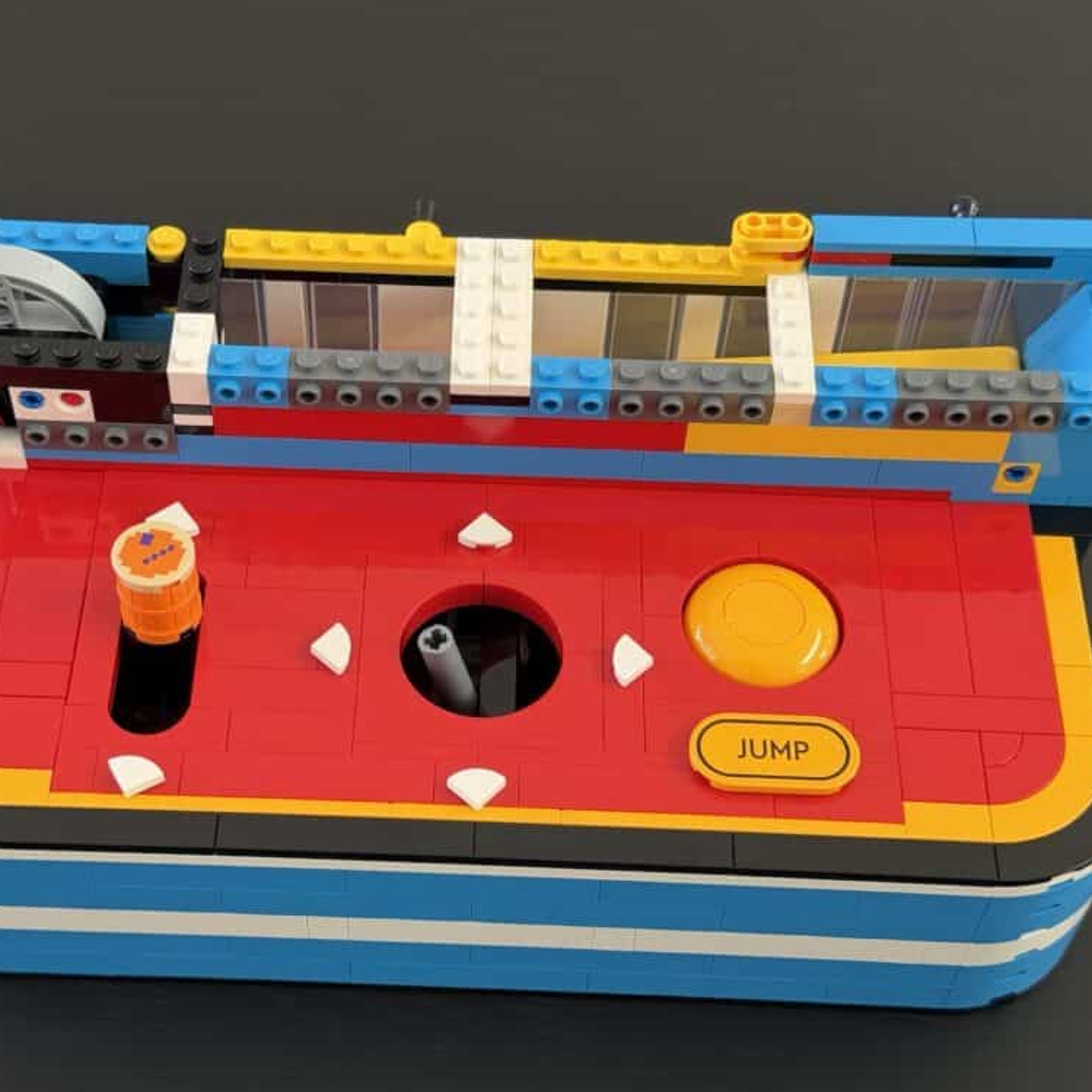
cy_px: 542
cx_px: 458
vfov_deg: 29.6
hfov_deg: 29.5
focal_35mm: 58
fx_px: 2070
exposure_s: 1/60
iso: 160
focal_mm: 6.76
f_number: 1.78
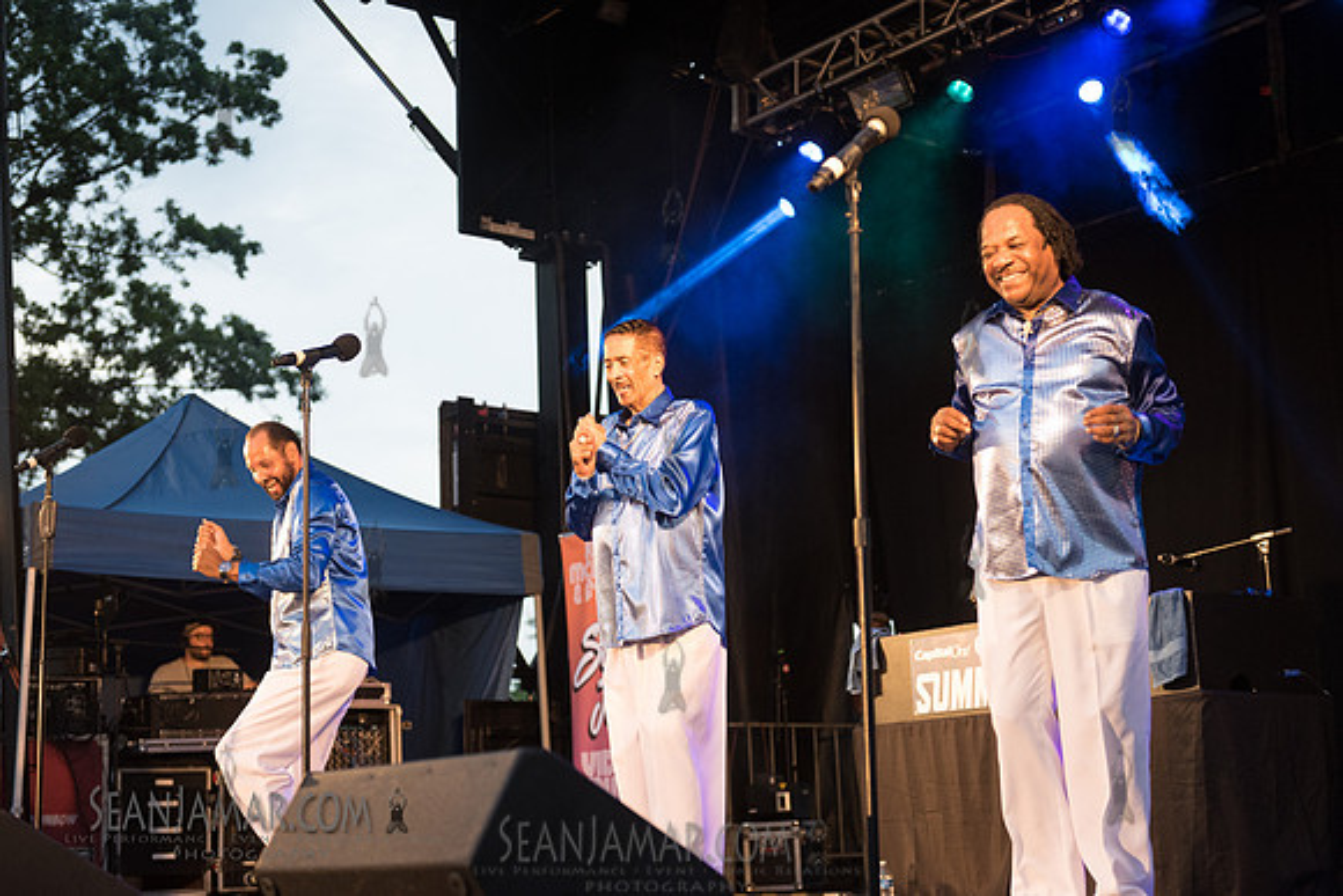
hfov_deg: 36.2
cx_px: 672
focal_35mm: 55
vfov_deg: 24.6
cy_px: 448
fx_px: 2052
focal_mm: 55
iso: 2000
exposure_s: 1/400
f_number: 3.2
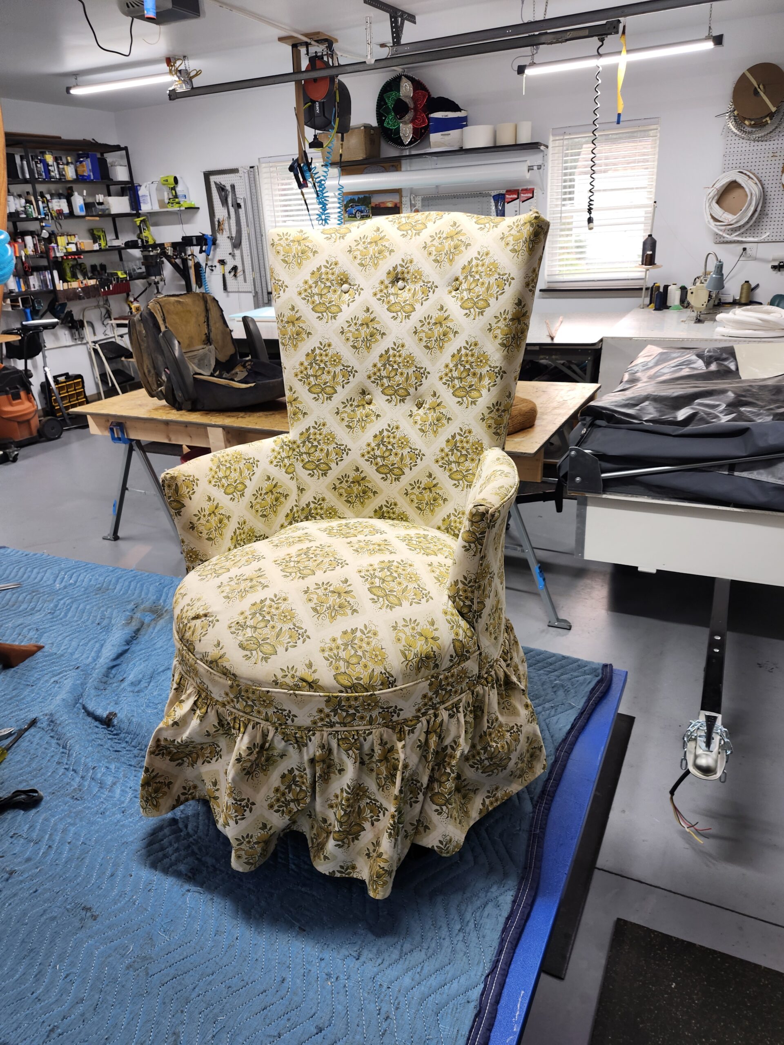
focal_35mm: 23
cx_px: 392
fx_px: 695
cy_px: 522
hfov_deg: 58.9
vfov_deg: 73.9
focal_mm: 5.54
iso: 100
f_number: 1.8
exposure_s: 1/120
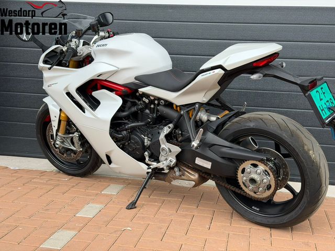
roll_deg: -1.9
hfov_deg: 39.7
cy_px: 126
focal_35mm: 48
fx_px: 465
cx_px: 168
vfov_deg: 30.3
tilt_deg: -7.5
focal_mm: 6.76
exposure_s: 1/1543
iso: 64
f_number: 1.78
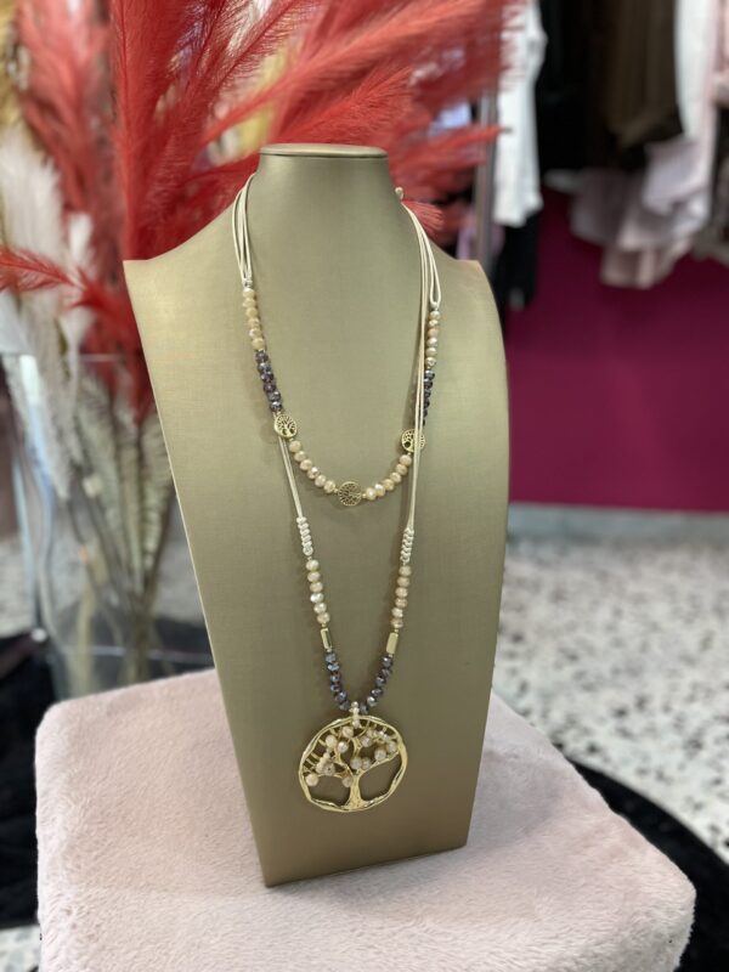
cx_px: 364
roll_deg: -1.0
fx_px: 730
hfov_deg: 53.1
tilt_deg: -15.9
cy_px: 486
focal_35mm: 26
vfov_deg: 67.3
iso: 100
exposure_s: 1/50
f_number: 1.6
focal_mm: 4.2
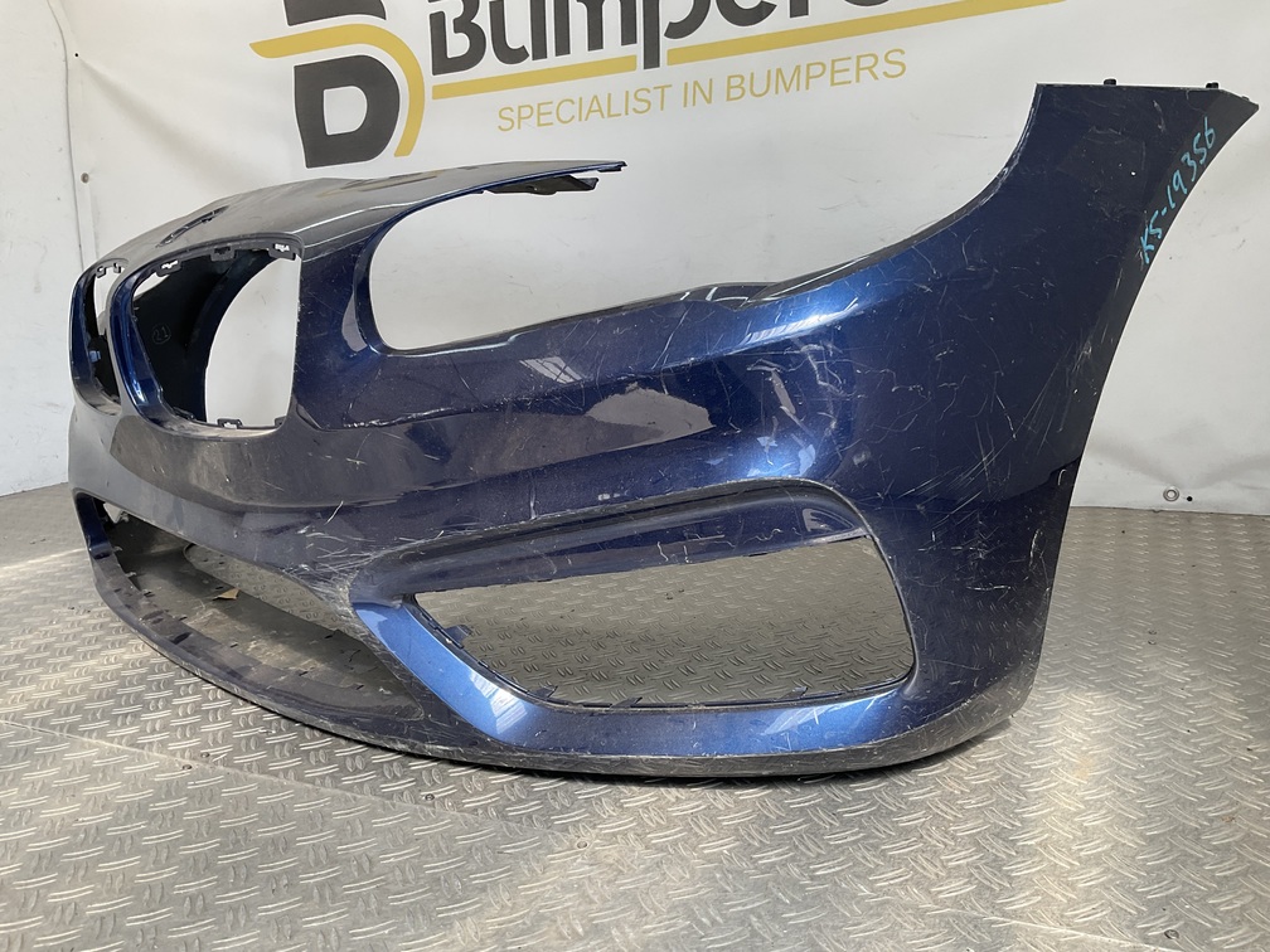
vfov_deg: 48.2
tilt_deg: -12.1
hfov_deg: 61.7
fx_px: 1064
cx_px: 635
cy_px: 476
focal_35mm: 29
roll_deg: +3.6
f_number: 1.8
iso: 16
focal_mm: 3
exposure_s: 1/284
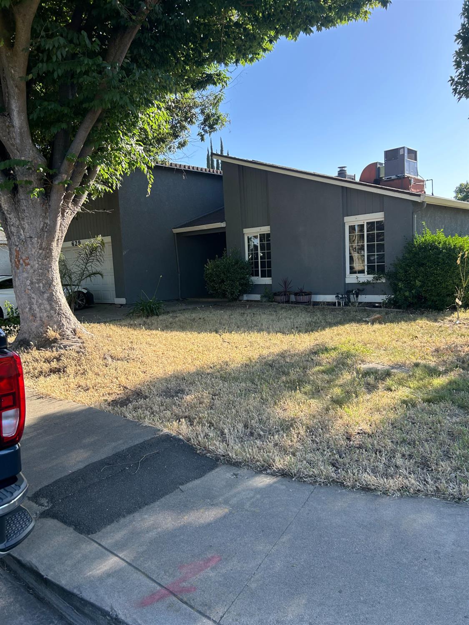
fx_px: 470
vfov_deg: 67.3
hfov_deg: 53.1
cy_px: 312
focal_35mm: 26
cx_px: 234
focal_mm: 5.7
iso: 50
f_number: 1.5
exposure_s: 1/1252
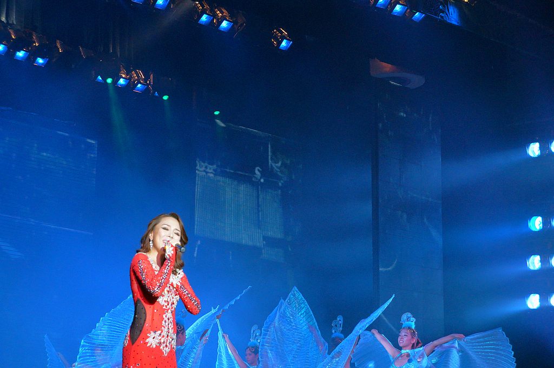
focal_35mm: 82
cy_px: 184
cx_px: 277
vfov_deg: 16.5
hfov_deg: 24.6
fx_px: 1268
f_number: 5.6
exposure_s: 1/250
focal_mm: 55
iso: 3200
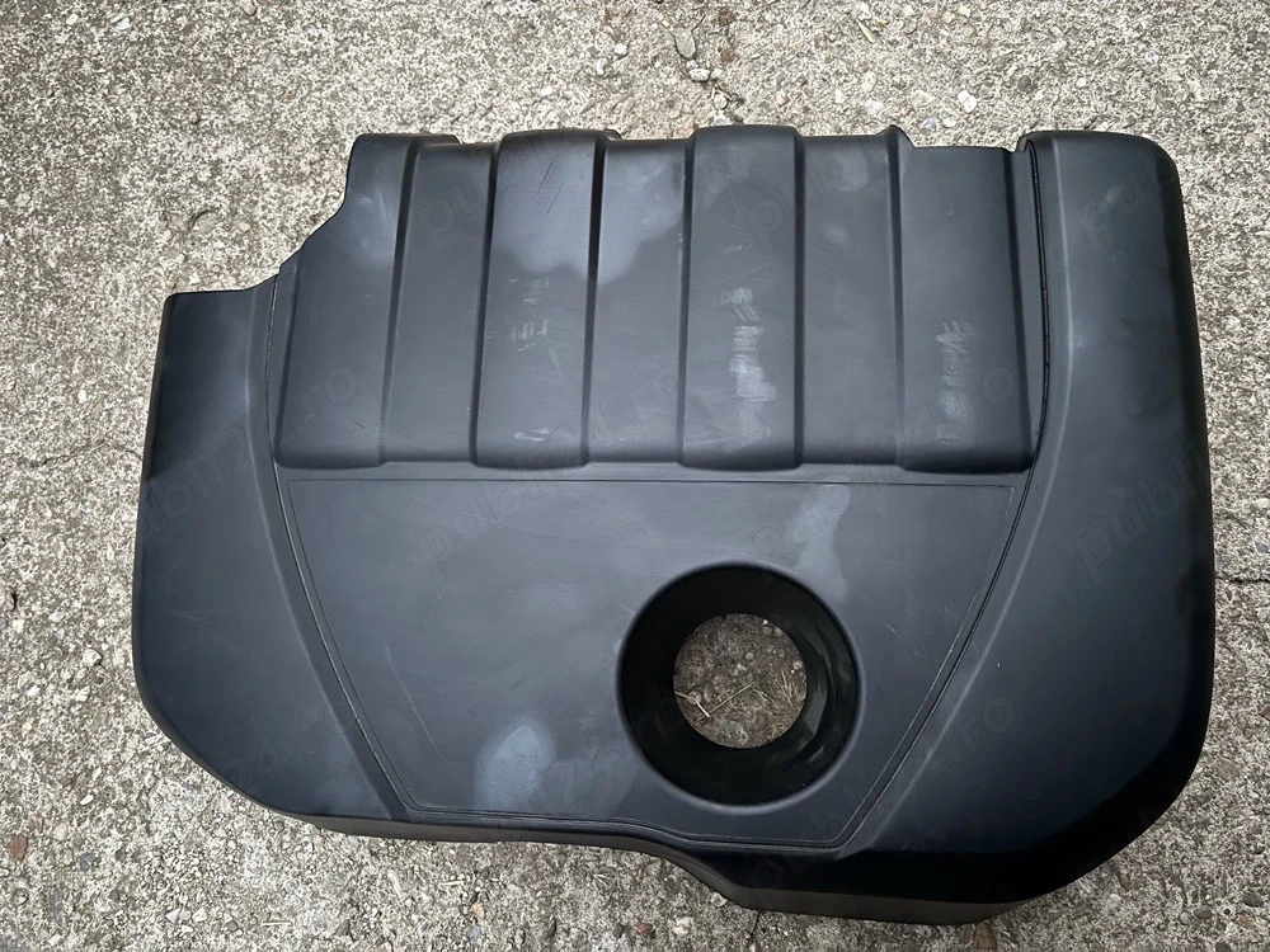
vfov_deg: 53.1
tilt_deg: -81.5
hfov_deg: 67.3
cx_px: 635
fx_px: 954
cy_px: 476
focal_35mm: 26
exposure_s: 1/9
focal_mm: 5.96
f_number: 1.6
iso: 800
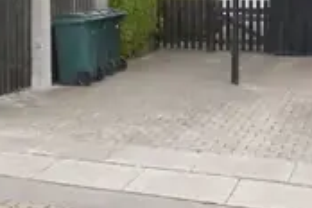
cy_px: -65
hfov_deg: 28.9
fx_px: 598
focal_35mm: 69
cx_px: 91
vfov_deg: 18.3
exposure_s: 1/200
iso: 200
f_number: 8
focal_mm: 13.2
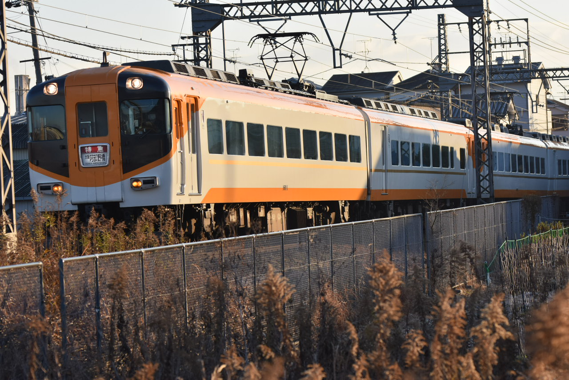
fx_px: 2492
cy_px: 190
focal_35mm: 158
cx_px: 284
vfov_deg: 8.7
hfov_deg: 13.0
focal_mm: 105
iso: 400
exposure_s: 1/1250
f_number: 5
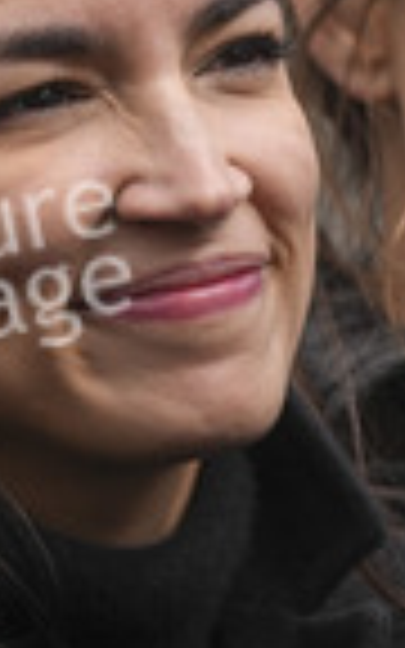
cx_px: 34
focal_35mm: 607
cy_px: 513
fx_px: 10720
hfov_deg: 2.2
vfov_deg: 3.5
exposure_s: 1/400
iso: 400
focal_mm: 215
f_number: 11
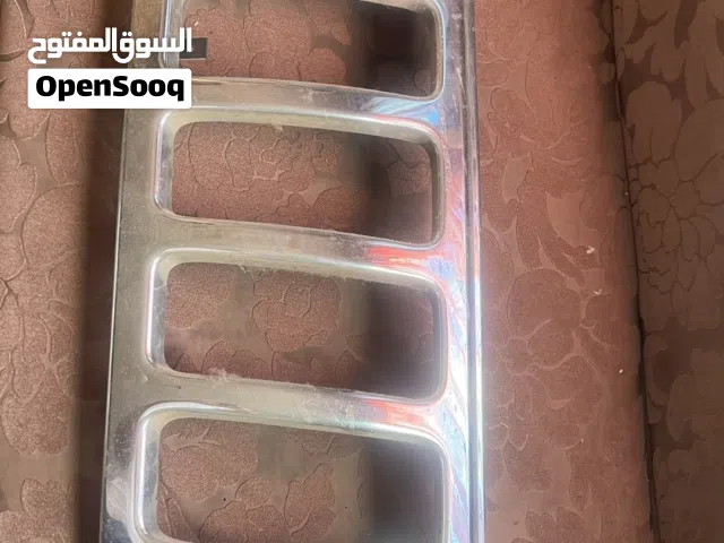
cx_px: 362
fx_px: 544
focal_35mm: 26
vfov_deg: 53.1
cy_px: 272
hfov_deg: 67.3
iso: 100
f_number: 1.5
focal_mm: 5.7
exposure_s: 1/50
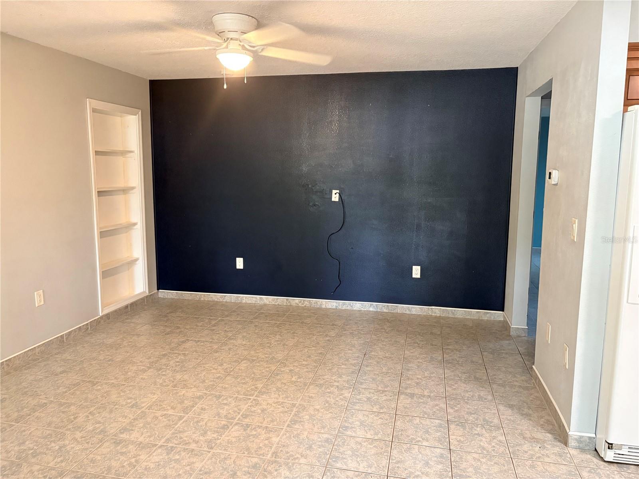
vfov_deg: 53.1
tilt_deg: -6.7
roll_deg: -0.2
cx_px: 320
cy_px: 240
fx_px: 480
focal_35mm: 26
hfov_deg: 67.3
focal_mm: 5.96
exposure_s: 1/60
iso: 500
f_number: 1.6
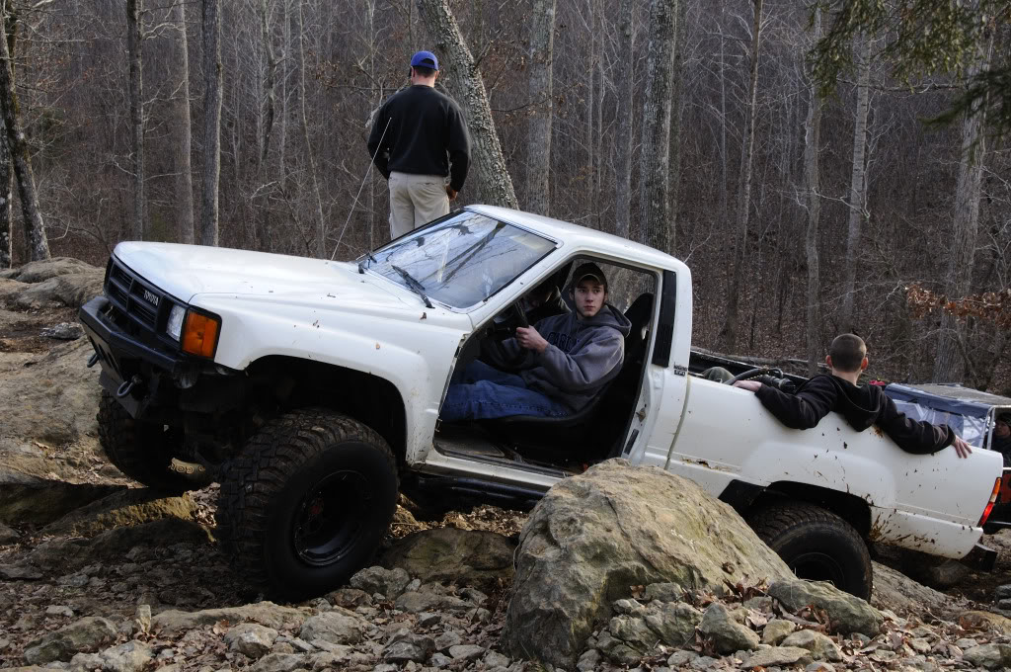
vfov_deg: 23.7
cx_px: 506
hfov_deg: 35.1
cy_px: 336
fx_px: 1599
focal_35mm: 57
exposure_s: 1/30
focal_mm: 38
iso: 200
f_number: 11
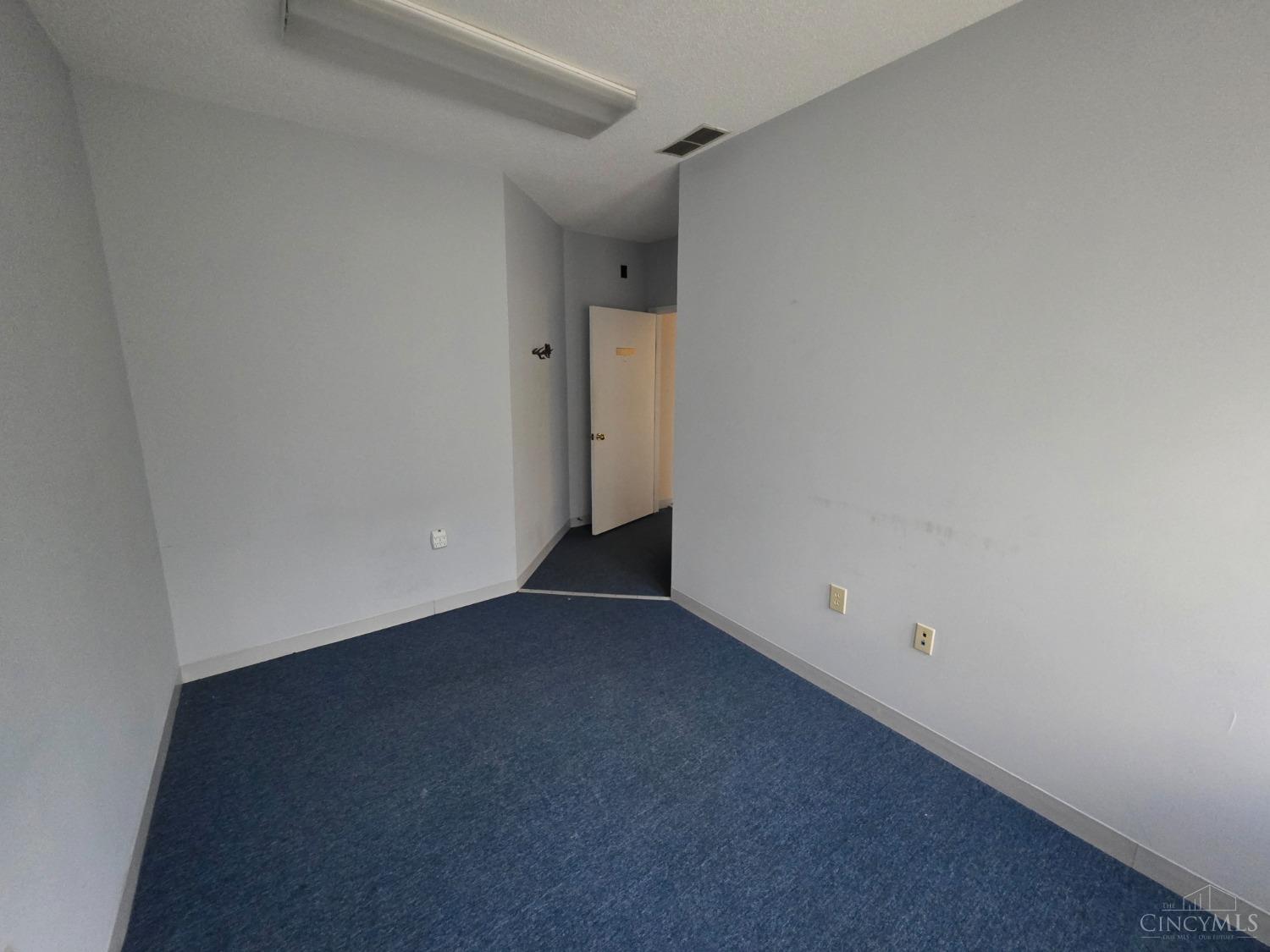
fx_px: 477
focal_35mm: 13
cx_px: 635
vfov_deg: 89.9
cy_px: 476
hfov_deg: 106.2
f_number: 1.9
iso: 800
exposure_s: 1/60
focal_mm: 2.2
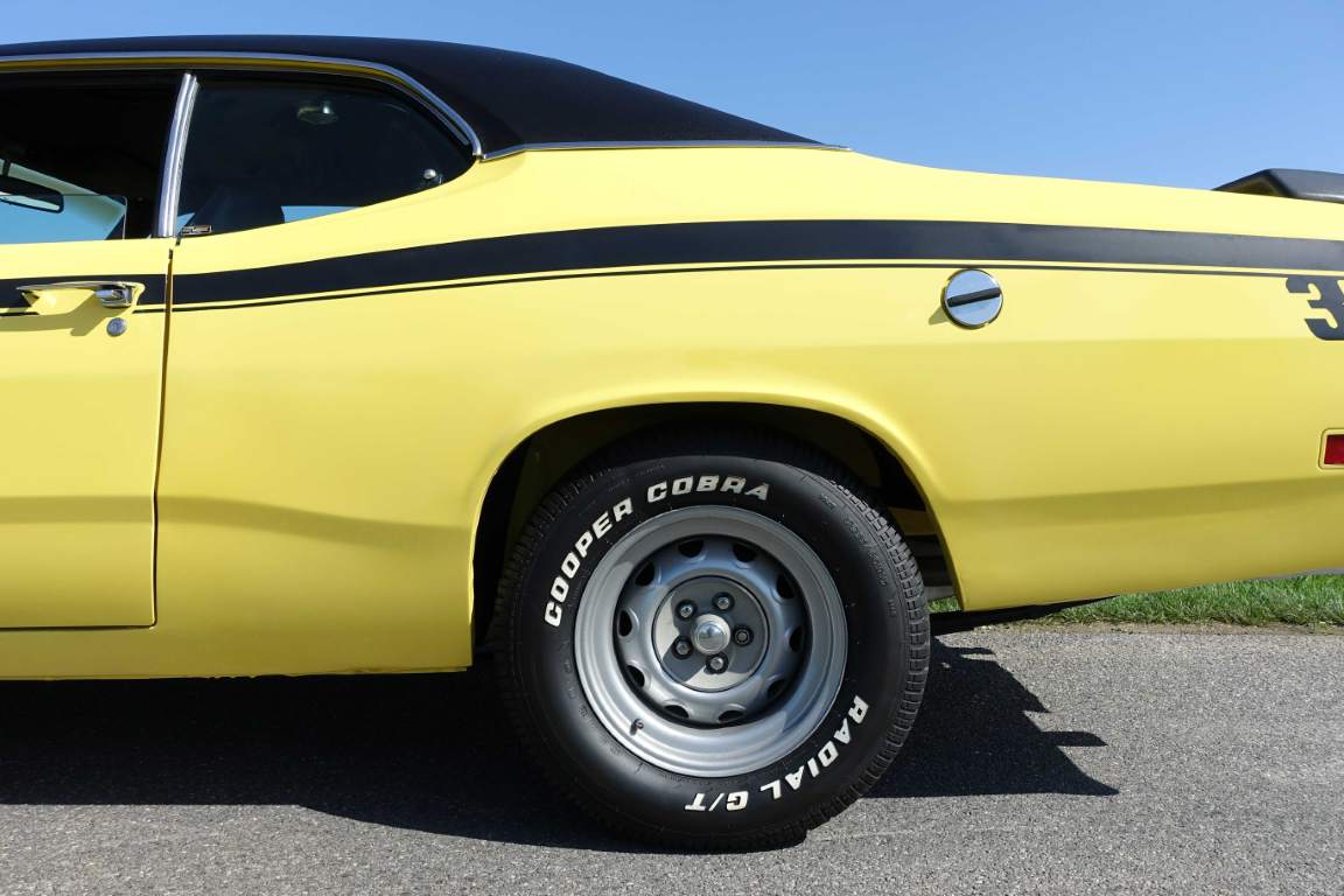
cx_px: 672
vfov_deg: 43.6
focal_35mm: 30
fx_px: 1120
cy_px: 448
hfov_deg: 61.9
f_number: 4.5
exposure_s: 1/800
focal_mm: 10.89
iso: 125
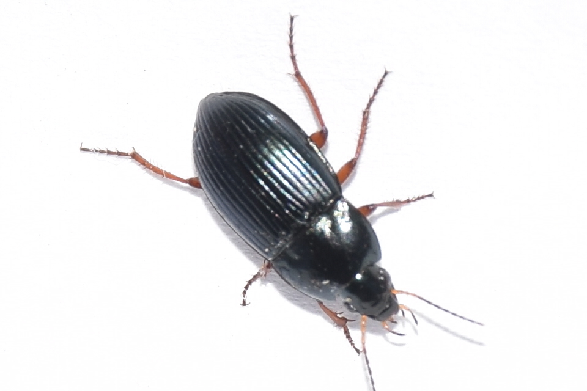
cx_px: 294
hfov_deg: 9.8
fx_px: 3424
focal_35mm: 210
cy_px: 196
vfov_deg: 6.5
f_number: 11
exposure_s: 1/160
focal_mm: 140
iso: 100
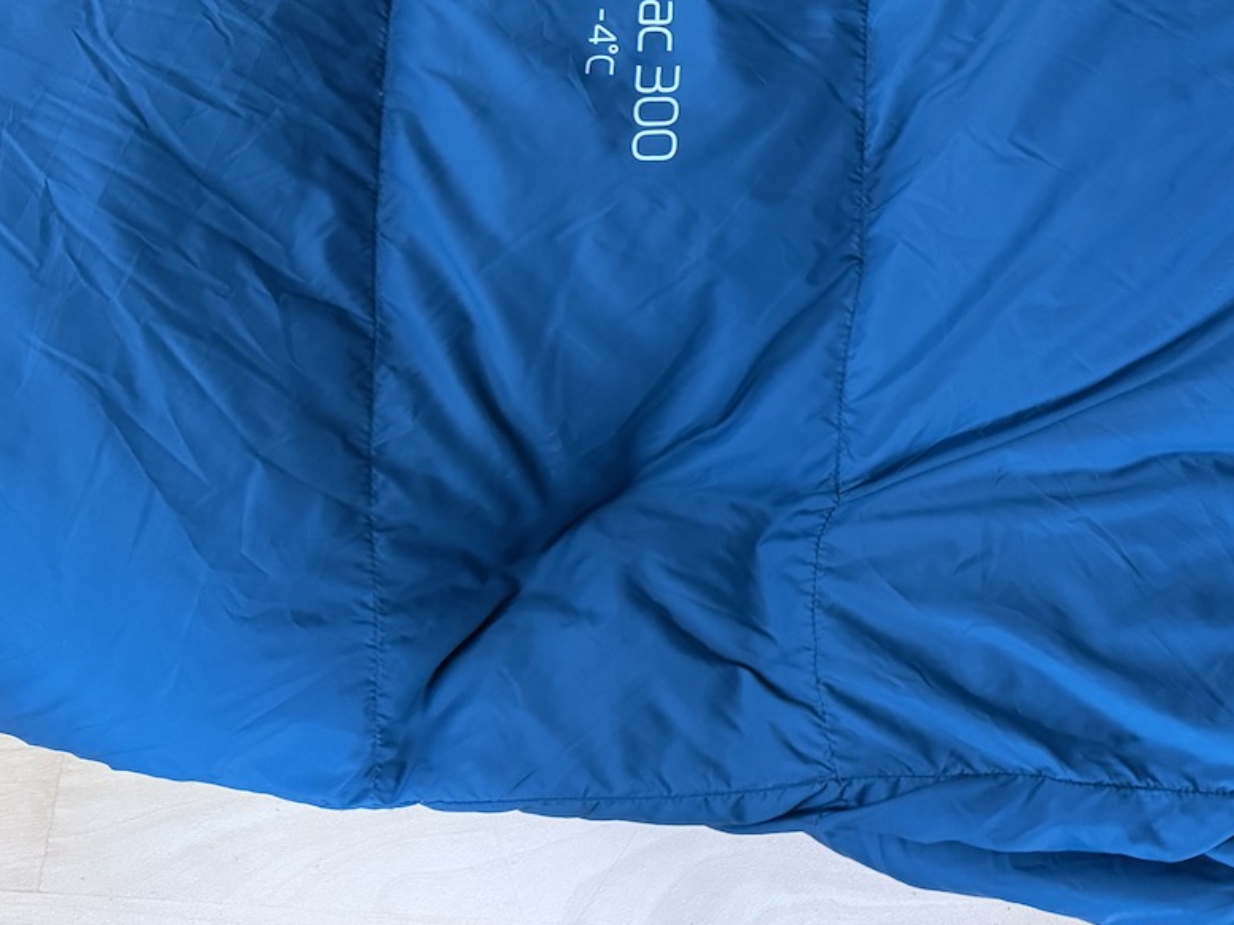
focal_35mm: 53
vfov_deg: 27.1
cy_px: 209
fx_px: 1889
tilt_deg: -73.0
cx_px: 1182
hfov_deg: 33.6
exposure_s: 1/60
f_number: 1.78
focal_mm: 6.76
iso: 500
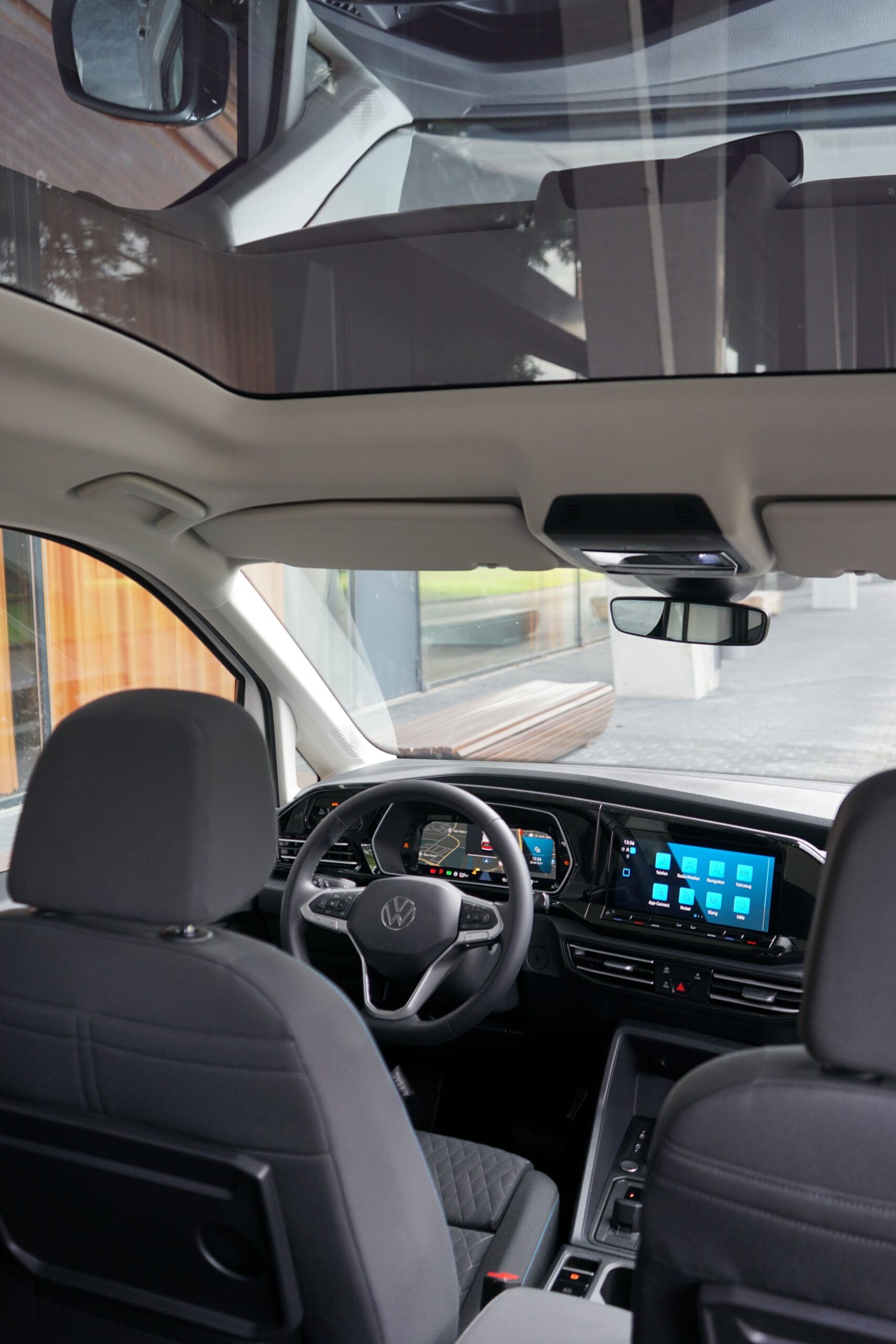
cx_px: 448
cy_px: 672
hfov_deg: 40.0
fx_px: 1232
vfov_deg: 57.2
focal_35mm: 33
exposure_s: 1/60
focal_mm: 33
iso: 160
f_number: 4
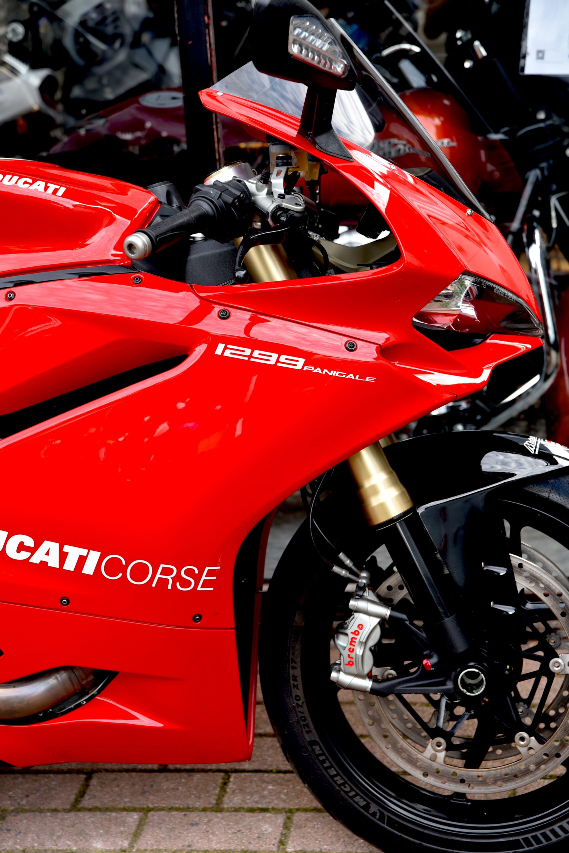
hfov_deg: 19.5
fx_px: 1658
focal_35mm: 70
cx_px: 284
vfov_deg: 28.8
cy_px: 426
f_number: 5
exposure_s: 1/100
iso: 200
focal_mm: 70
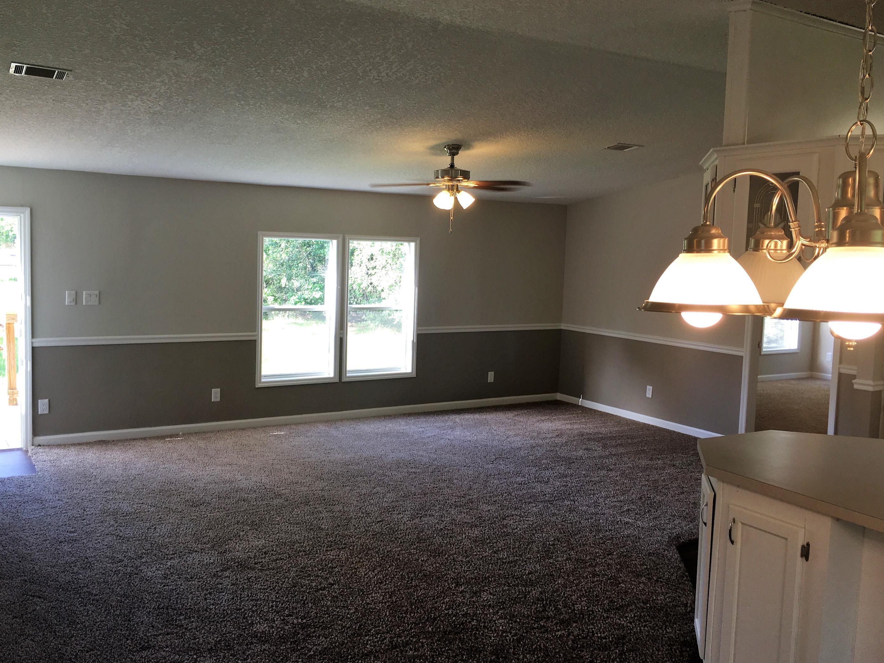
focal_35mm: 31
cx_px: 424
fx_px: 792
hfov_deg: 58.3
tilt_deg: -5.3
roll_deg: -1.5
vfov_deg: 45.4
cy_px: 327
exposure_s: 1/40
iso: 25
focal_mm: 4.15
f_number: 2.2
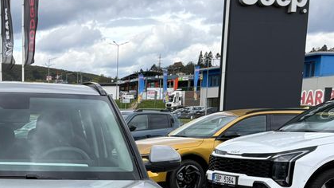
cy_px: 243
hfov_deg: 28.8
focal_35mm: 69
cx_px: 5
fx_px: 611
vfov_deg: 16.5
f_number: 1.6
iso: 50
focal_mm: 5.96
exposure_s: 1/1848
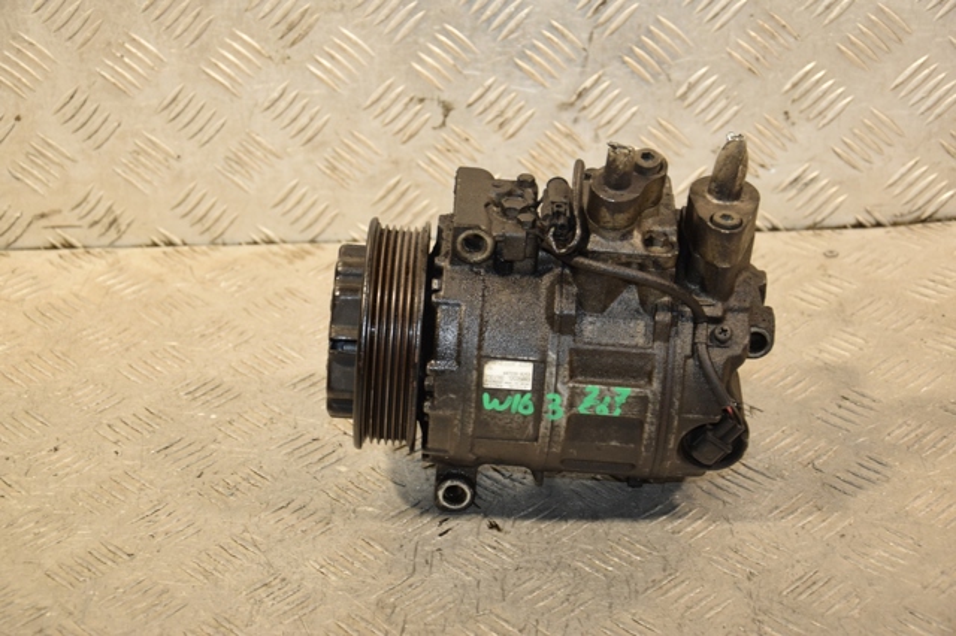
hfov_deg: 26.0
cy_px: 318
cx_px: 478
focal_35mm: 78
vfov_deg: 17.5
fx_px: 2070
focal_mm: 52
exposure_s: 1/160
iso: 800
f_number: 5
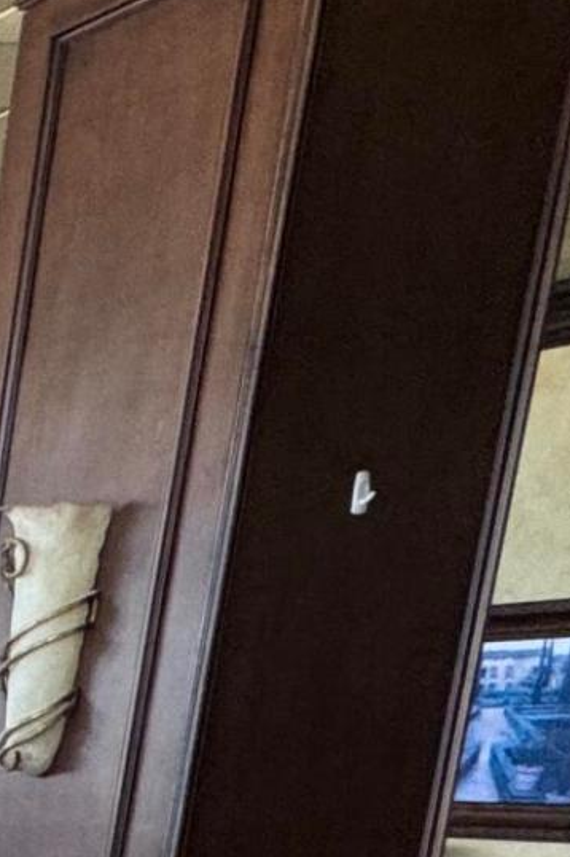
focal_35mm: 78
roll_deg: -1.2
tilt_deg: -10.5
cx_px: -1482
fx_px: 1855
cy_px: 1024
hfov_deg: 9.3
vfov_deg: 23.7
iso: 125
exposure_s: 1/99
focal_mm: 2.22
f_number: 2.2
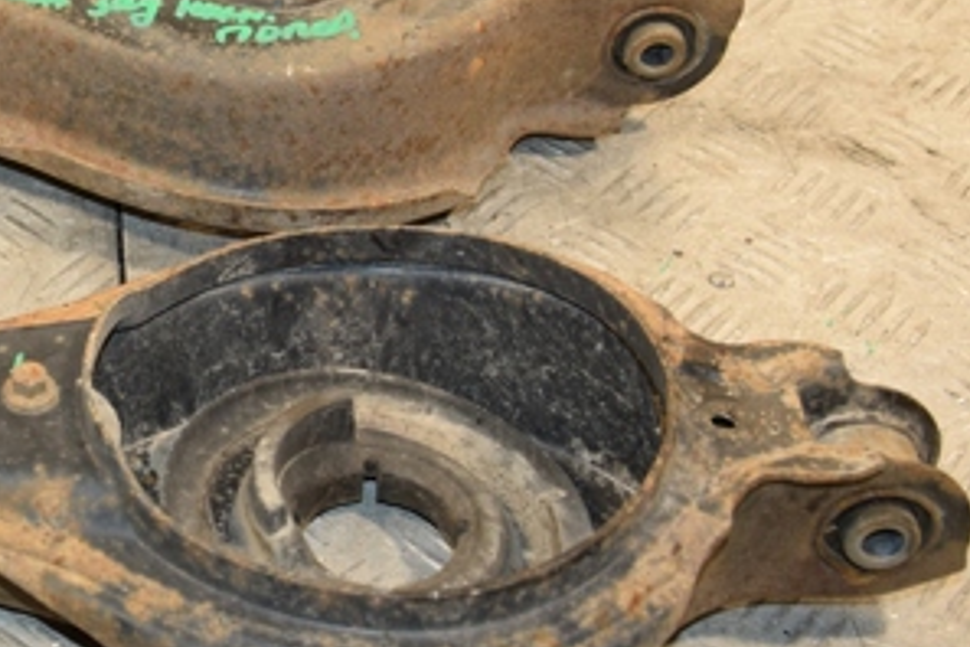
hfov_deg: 23.3
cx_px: 33
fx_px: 2263
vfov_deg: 16.2
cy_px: 186
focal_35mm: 84
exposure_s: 1/160
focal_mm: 26
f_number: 5
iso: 800
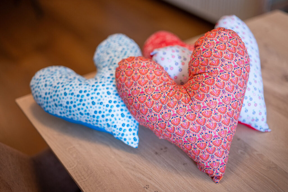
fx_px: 400
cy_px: 96
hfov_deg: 39.6
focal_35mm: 50
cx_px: 144
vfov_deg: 27.0
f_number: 1.4
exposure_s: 1/320
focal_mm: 50
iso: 640
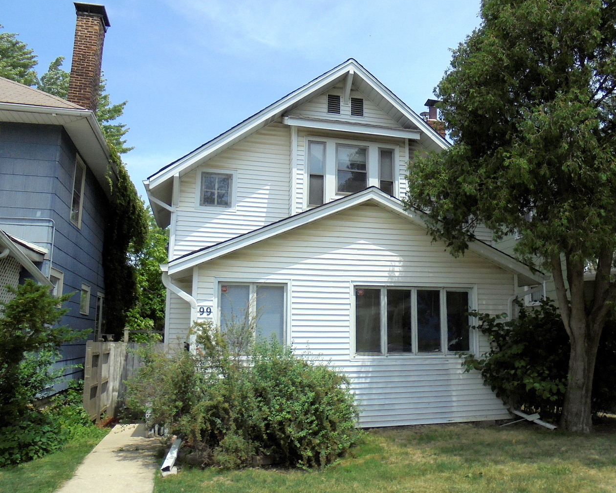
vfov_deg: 50.0
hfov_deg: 60.3
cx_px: 336
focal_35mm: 29
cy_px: 257
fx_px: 529
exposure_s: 1/1000
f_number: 3.5
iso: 100
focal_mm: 4.6
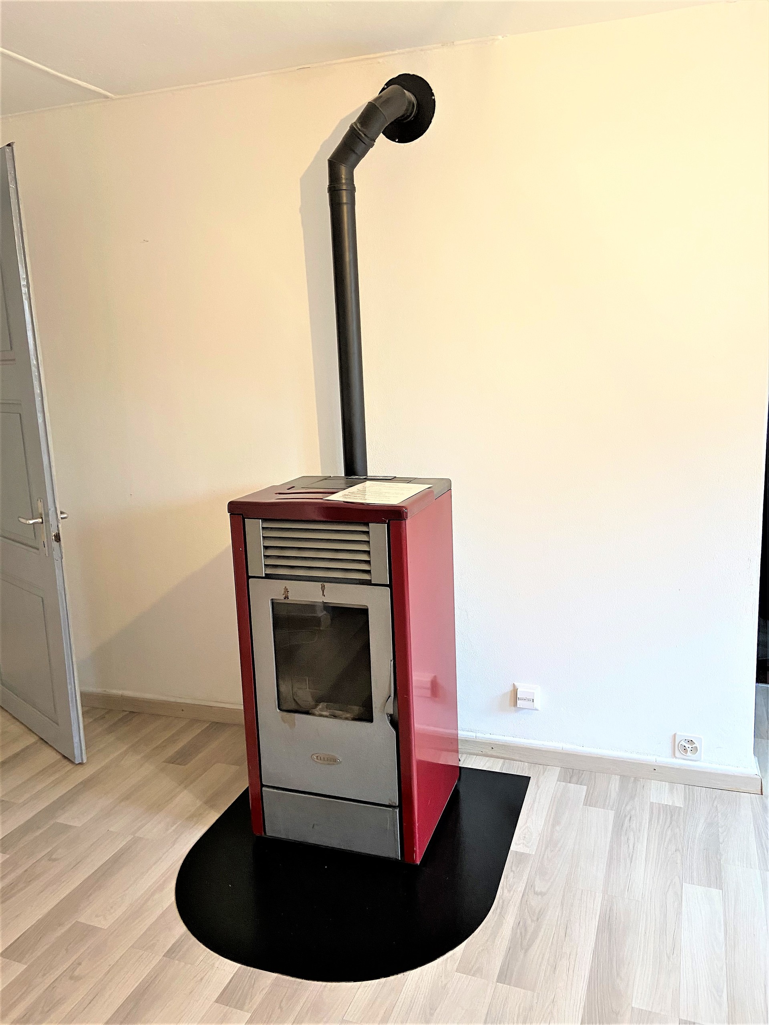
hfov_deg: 53.1
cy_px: 512
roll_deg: +2.8
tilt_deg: -9.3
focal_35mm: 26
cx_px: 384
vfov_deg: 67.3
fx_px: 770
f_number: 1.8
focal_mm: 4.25
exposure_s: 1/50
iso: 160
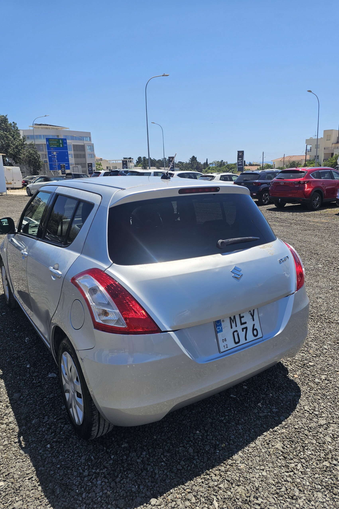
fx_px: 339
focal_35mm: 24
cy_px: 254
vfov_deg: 73.7
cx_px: 175
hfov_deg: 53.1
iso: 10
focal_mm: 6.3
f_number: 1.7
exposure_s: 1/917
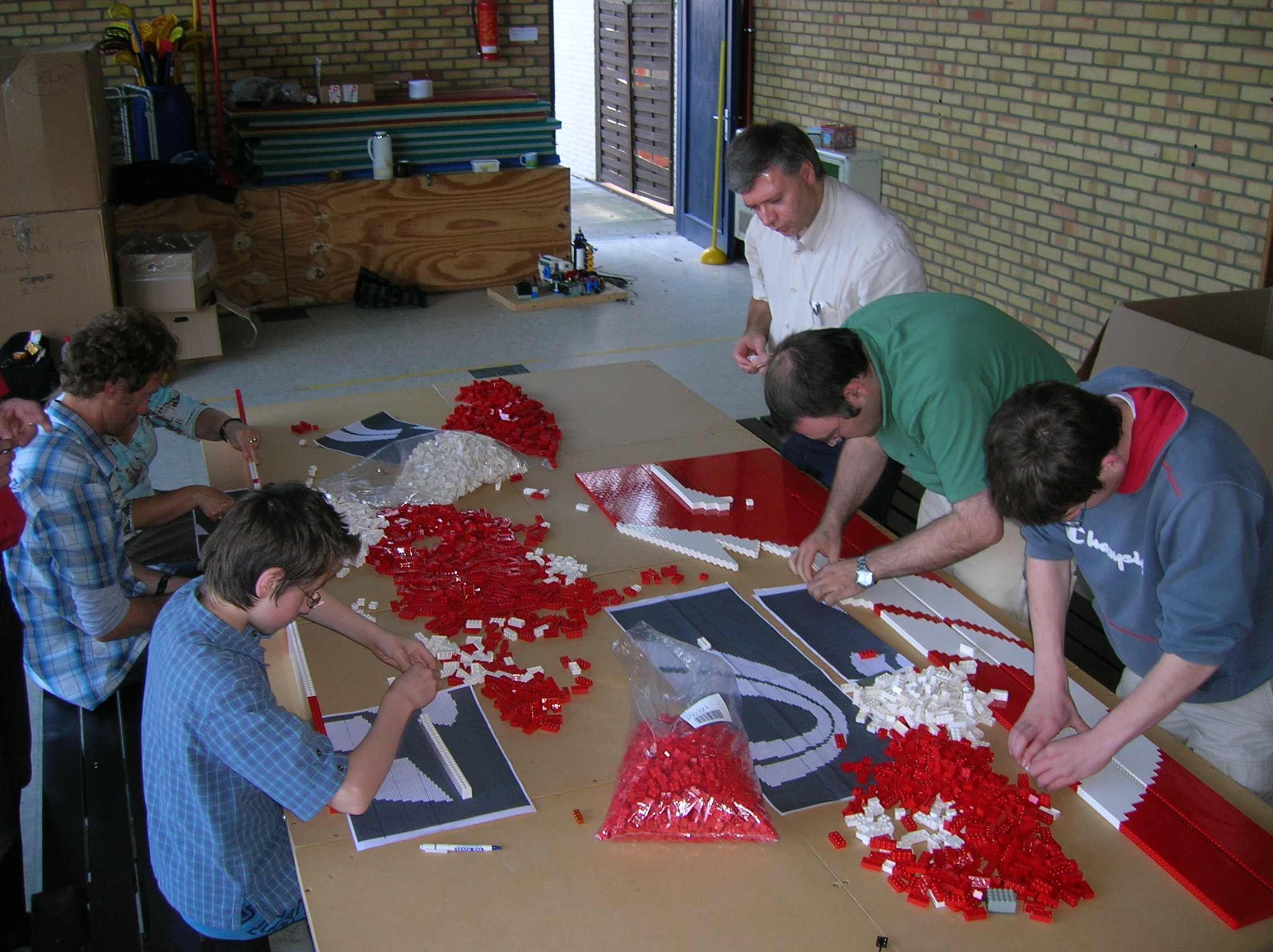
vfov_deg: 41.7
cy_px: 476
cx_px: 636
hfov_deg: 54.0
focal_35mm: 34
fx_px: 1249
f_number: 2.9
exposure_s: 1/30
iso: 50
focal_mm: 5.7
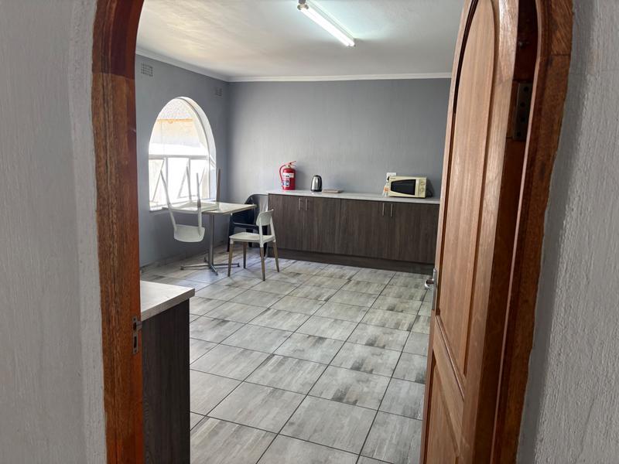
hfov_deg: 67.3
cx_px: 310
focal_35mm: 26
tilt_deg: -9.5
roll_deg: -2.2
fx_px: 465
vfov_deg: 53.1
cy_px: 232
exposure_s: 1/83
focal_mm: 5.96
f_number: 1.6
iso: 125
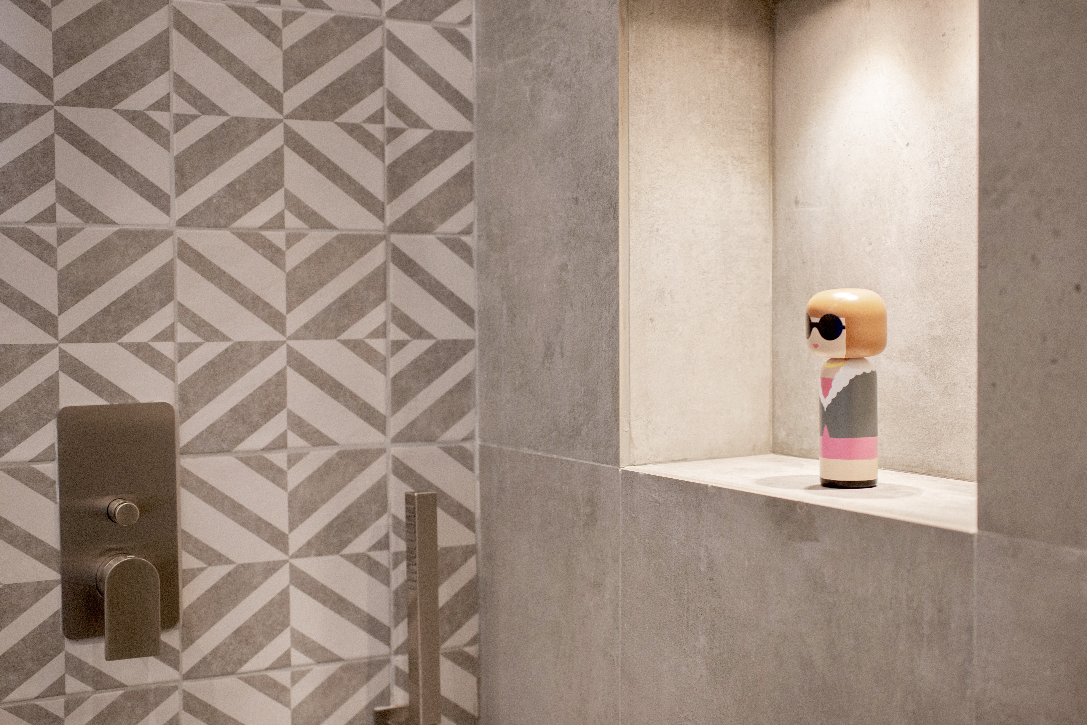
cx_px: 544
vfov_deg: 27.0
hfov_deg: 39.6
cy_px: 362
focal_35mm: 50
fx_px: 1510
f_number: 4
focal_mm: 50
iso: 400
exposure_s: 1/60
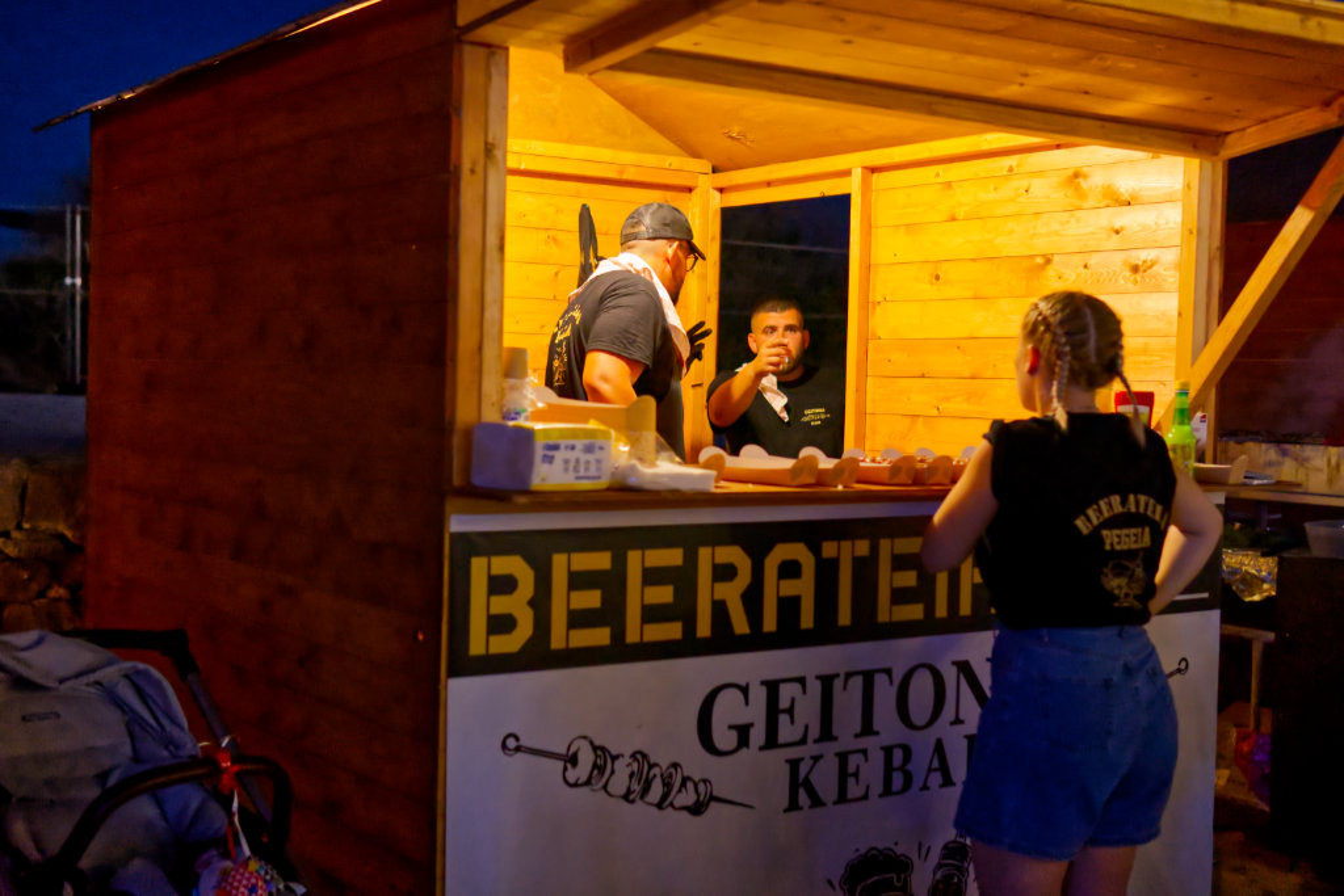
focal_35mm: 45
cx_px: 672
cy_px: 448
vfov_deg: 29.9
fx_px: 1680
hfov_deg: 43.6
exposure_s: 1/125
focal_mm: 30
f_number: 2
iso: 6400
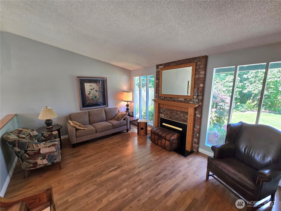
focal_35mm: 13
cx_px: 140
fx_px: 106
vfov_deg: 89.9
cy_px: 106
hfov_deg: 106.2
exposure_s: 1/60.2
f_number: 2.2
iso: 160
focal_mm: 2.2
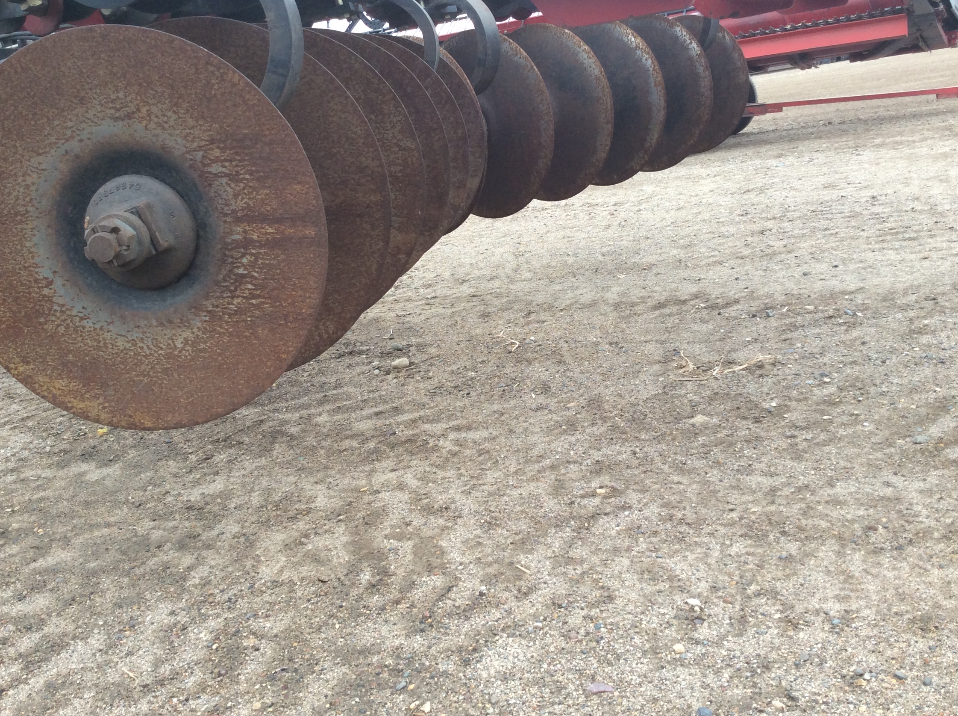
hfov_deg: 50.2
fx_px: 1022
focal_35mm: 37
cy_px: 305
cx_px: 469
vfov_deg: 38.5
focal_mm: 3.3
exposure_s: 1/124
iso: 32
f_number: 2.4
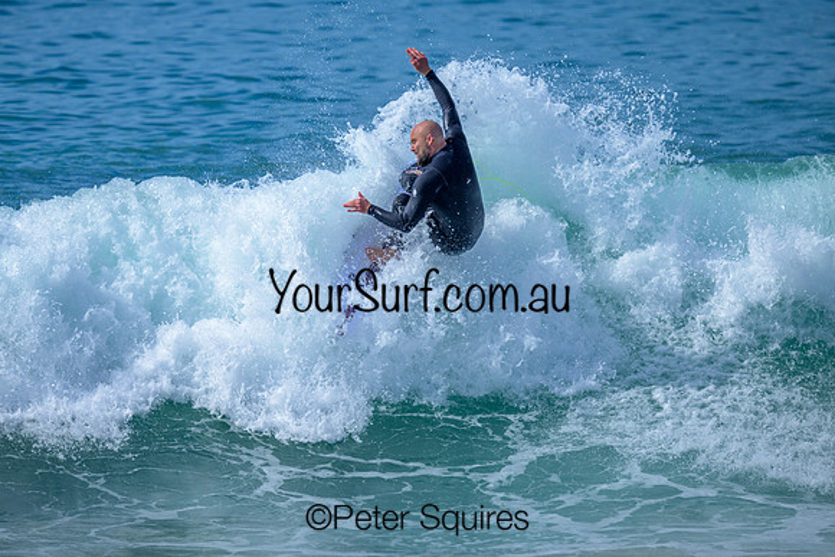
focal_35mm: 1102
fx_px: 25559
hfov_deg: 1.9
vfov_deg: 1.2
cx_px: 347
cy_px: 237
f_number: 6.3
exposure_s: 1/2000
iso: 160
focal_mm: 800
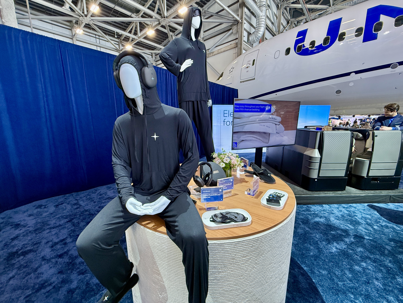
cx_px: 202
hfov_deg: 102.1
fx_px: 163
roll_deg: +0.2
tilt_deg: -11.1
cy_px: 152
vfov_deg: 85.7
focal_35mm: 14
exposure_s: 1/150
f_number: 2.2
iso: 200
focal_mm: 2.22
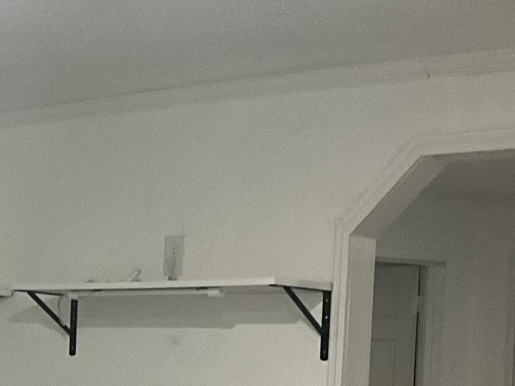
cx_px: 16
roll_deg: -0.9
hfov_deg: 19.7
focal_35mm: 97
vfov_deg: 14.8
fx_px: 1443
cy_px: 453
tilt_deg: -4.7
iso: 160
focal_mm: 3
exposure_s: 1/60
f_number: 1.8
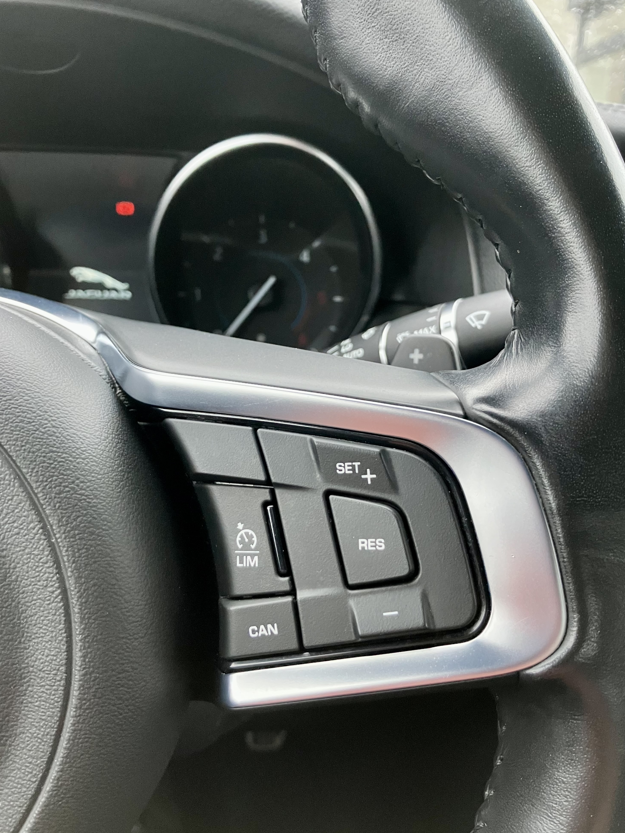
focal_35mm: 29
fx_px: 698
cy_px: 413
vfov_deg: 61.7
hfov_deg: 48.2
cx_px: 308
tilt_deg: -15.7
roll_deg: -2.4
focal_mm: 3.99
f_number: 1.8
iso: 320
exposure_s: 1/45
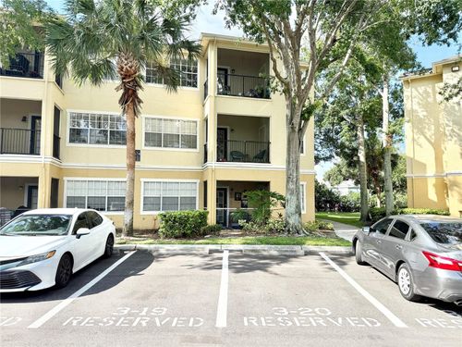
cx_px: 231
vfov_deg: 56.8
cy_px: 174
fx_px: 320
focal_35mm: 24
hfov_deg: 71.6
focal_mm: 6.76
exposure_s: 1/1949
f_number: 1.78
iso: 100
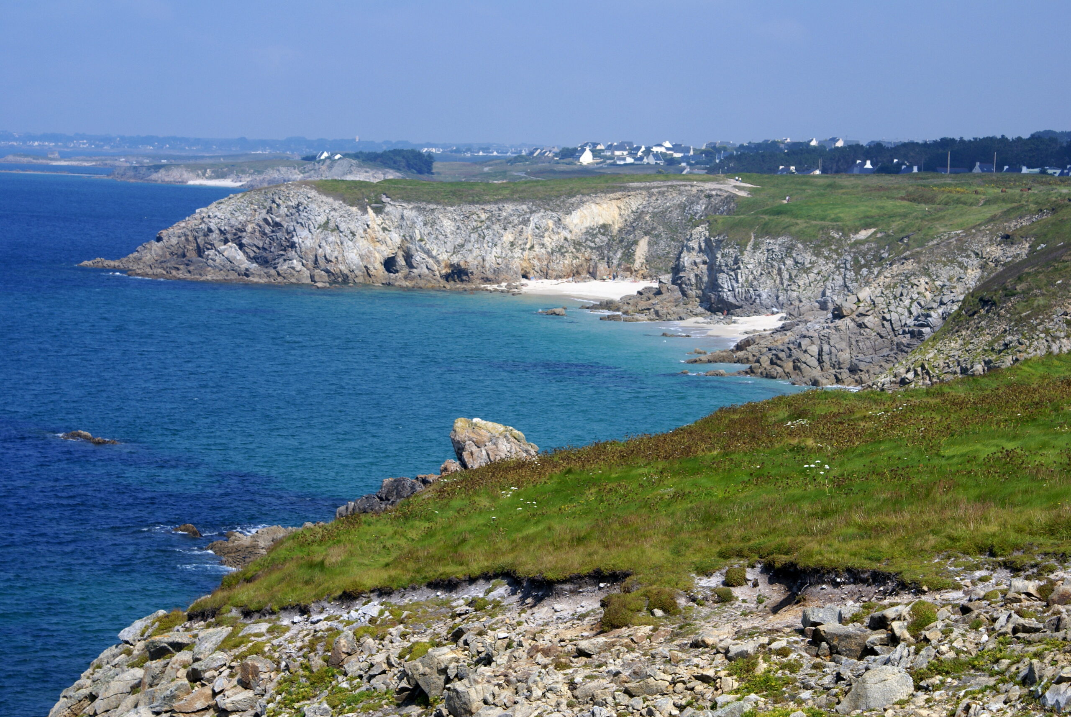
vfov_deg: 13.1
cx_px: 536
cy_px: 358
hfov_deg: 19.4
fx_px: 3128
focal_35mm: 105
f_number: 8
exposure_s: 1/400
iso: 100
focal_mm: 70
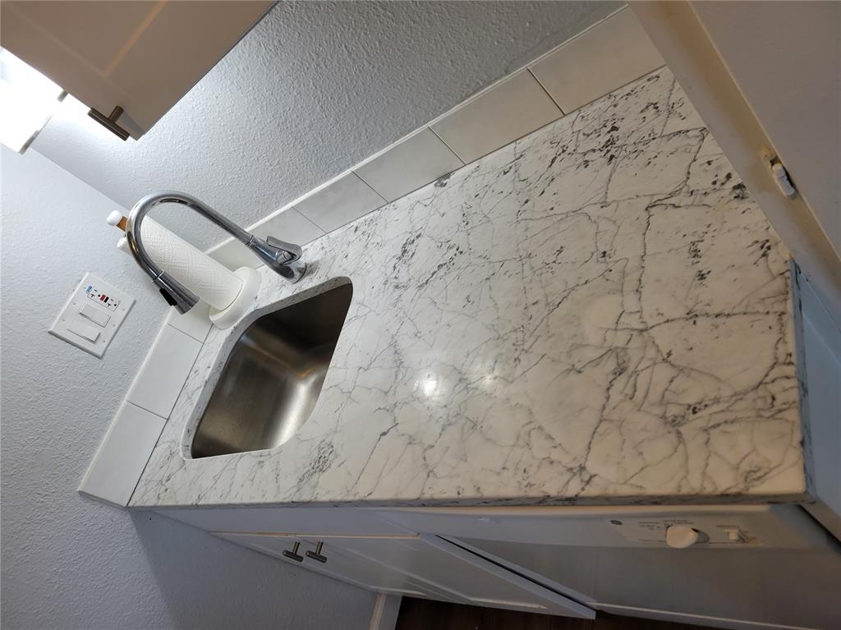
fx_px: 631
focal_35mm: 26
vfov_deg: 53.0
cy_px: 315
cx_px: 420
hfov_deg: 67.3
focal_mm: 5.4
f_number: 1.8
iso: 100
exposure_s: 1/120
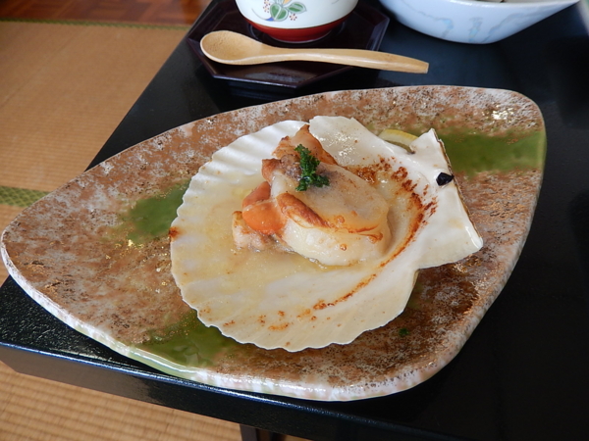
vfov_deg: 54.9
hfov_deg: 69.4
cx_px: 294
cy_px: 220
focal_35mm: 25
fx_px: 425
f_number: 3.4
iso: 125
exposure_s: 1/30
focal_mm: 4.5
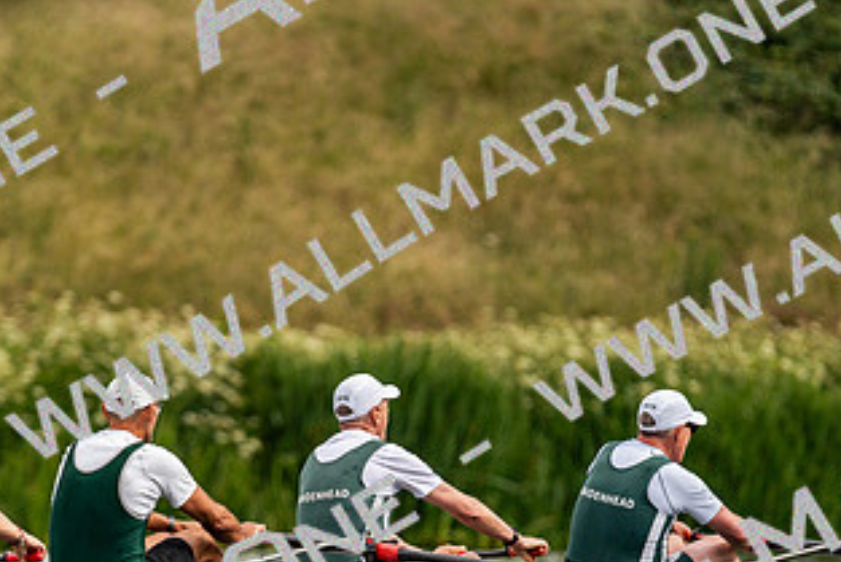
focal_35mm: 1112
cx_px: 339
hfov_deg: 1.9
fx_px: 25988
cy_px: 467
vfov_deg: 1.2
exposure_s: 1/2000
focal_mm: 600
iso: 320
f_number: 6.3
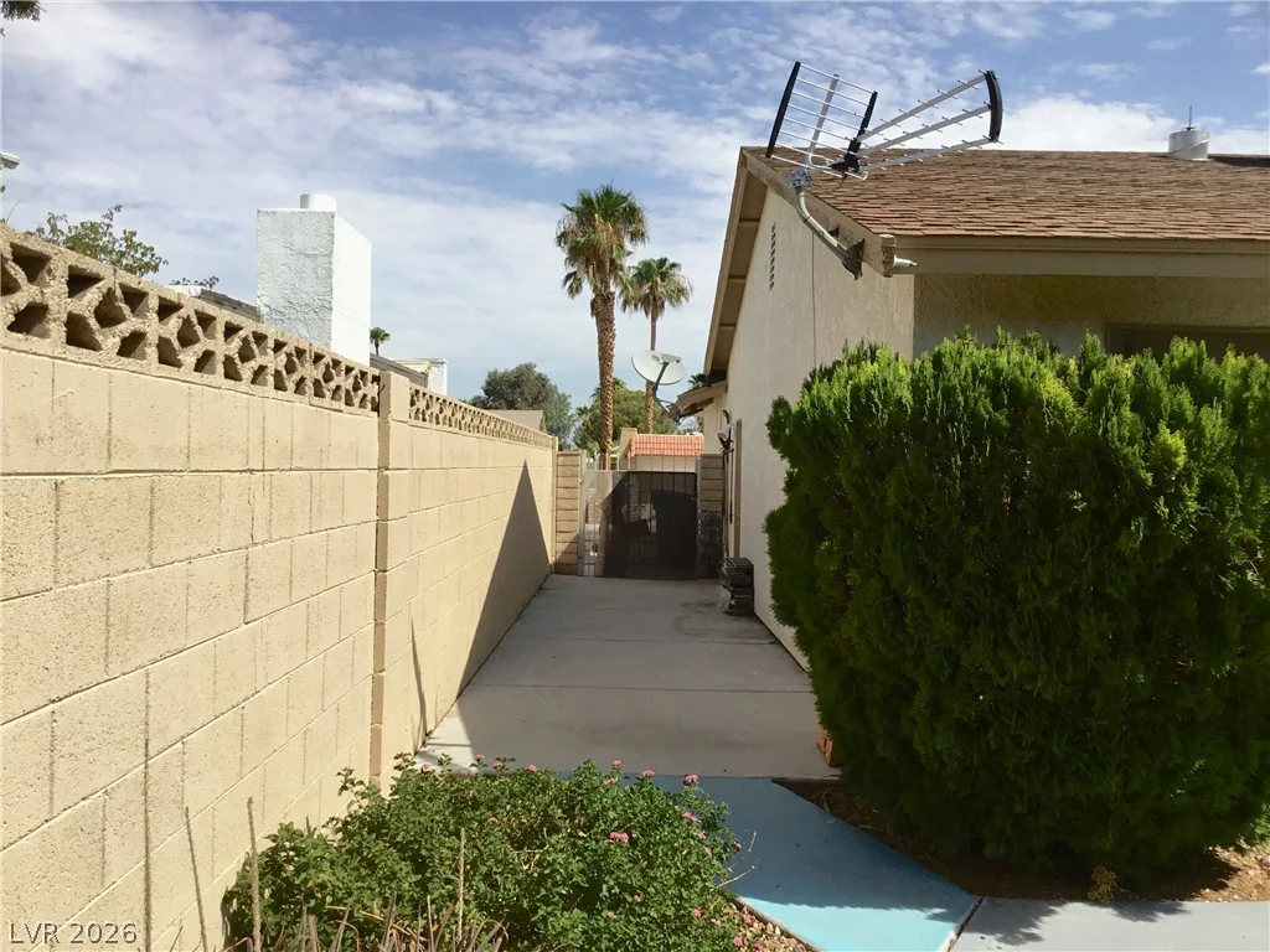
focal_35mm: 31
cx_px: 635
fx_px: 1137
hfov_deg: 58.4
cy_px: 476
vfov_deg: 45.4
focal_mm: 3.3
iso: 25
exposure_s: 1/1404
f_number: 2.4
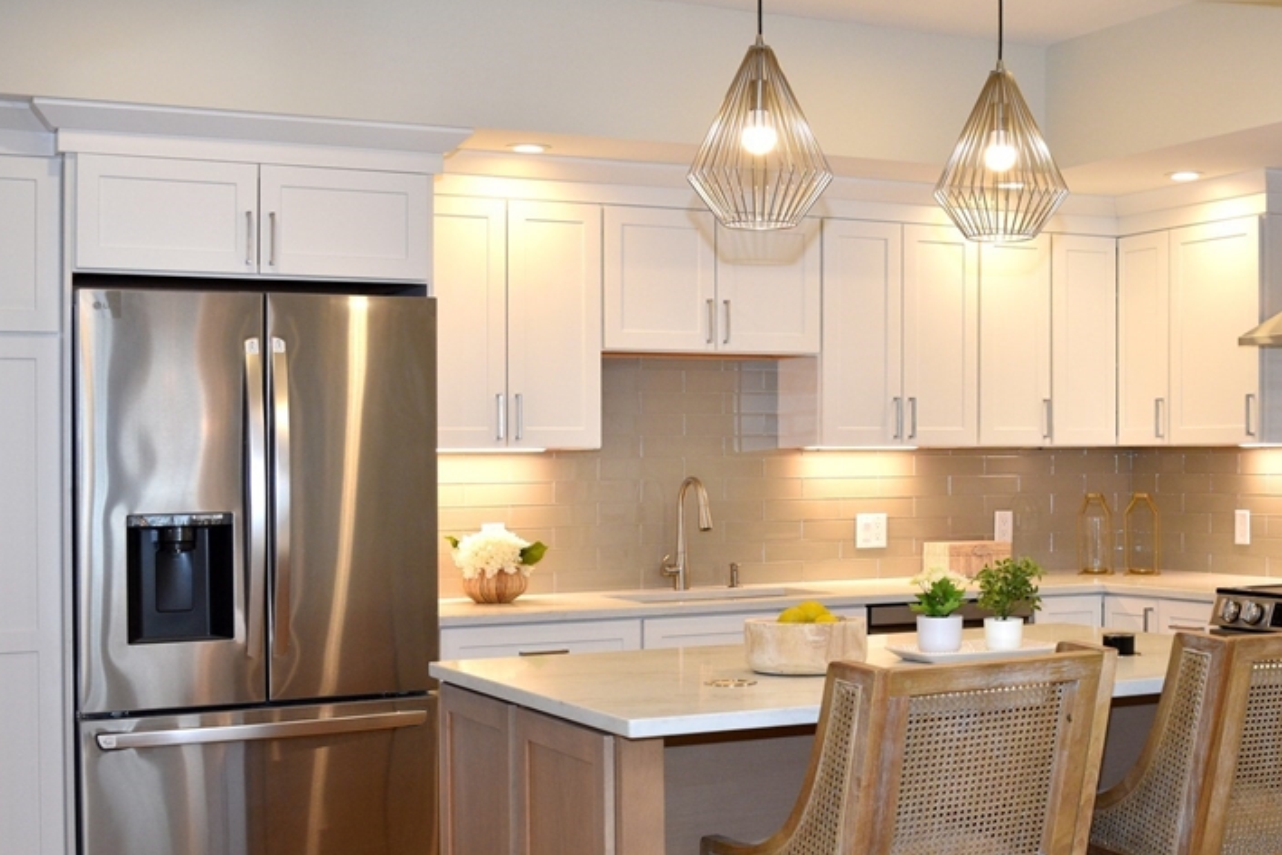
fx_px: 1852
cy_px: 612
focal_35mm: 52
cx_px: 841
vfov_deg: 25.8
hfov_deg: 37.8
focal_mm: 24
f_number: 5.6
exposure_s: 1/125
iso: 640
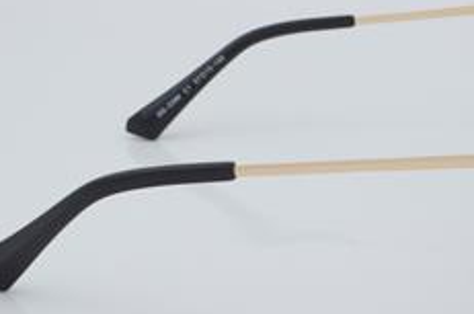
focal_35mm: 130
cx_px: 361
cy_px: 131
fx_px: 1708
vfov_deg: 10.5
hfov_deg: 15.7
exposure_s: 1/4
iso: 100
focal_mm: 50
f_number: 32
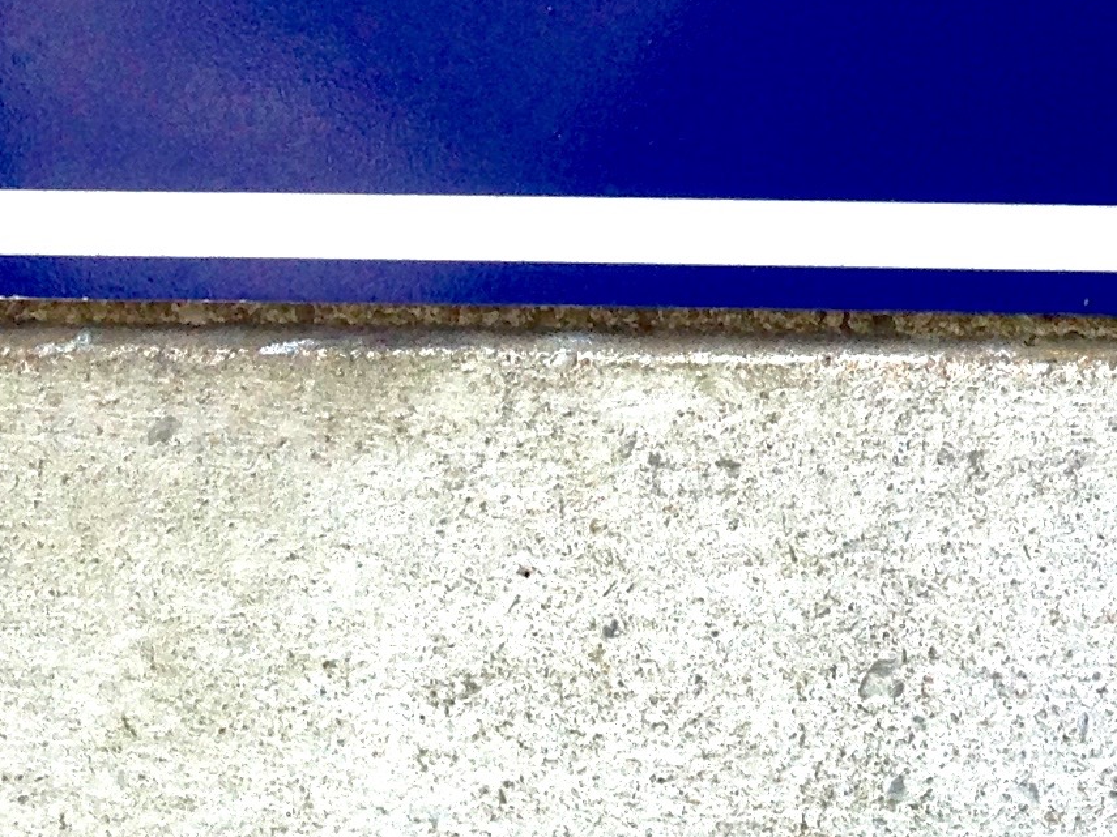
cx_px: 1077
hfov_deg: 15.4
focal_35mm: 126
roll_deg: -1.6
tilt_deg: -5.3
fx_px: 4065
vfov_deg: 11.4
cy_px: -298
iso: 50
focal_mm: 4.12
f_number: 2.4
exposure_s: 1/120
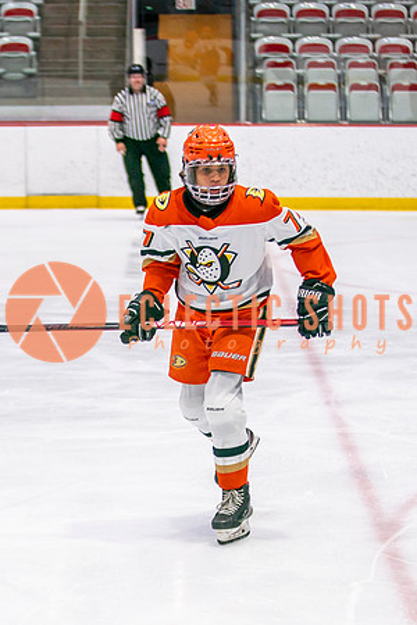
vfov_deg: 15.6
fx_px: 2277
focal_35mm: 131
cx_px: 100
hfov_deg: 10.4
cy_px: 388
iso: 640
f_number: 2.8
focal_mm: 70
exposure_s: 1/640
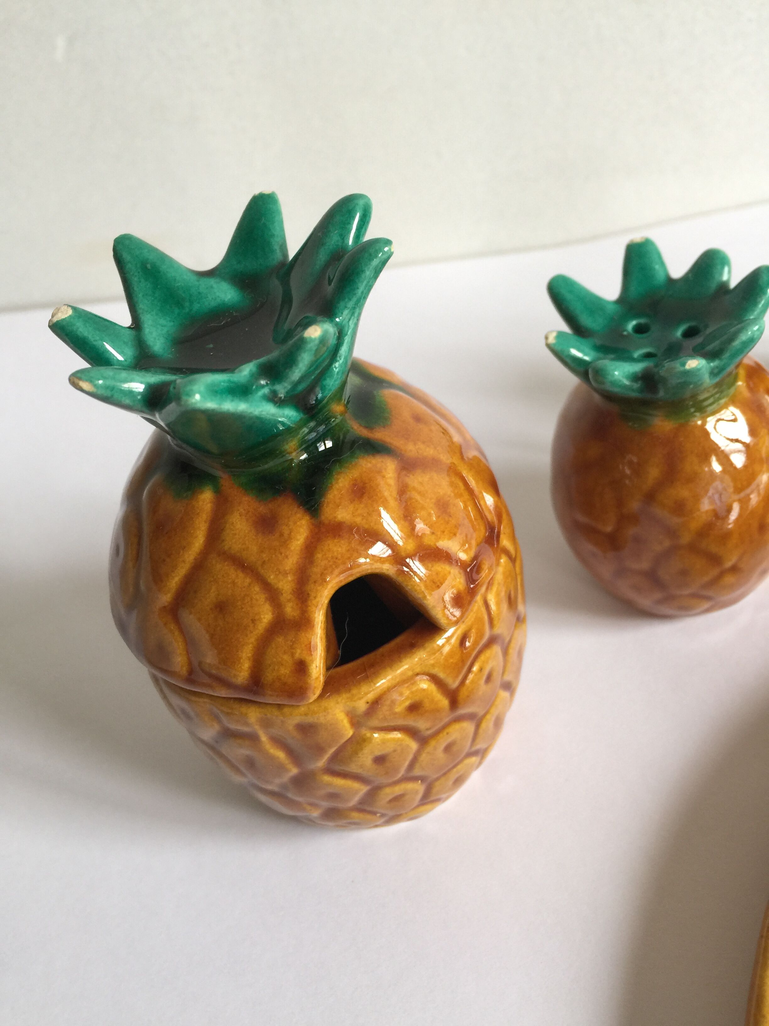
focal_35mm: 29
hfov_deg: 48.2
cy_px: 513
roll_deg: +21.0
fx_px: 859
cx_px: 384
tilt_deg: -43.8
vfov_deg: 61.7
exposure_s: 1/17
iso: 50
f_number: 2.2
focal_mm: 4.15
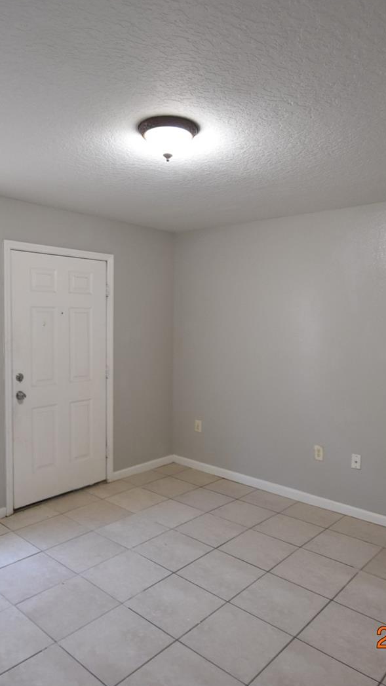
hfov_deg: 47.7
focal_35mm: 24
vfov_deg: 76.3
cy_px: 341
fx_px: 437
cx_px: 183
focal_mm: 10
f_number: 3.5
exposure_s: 1/20
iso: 800
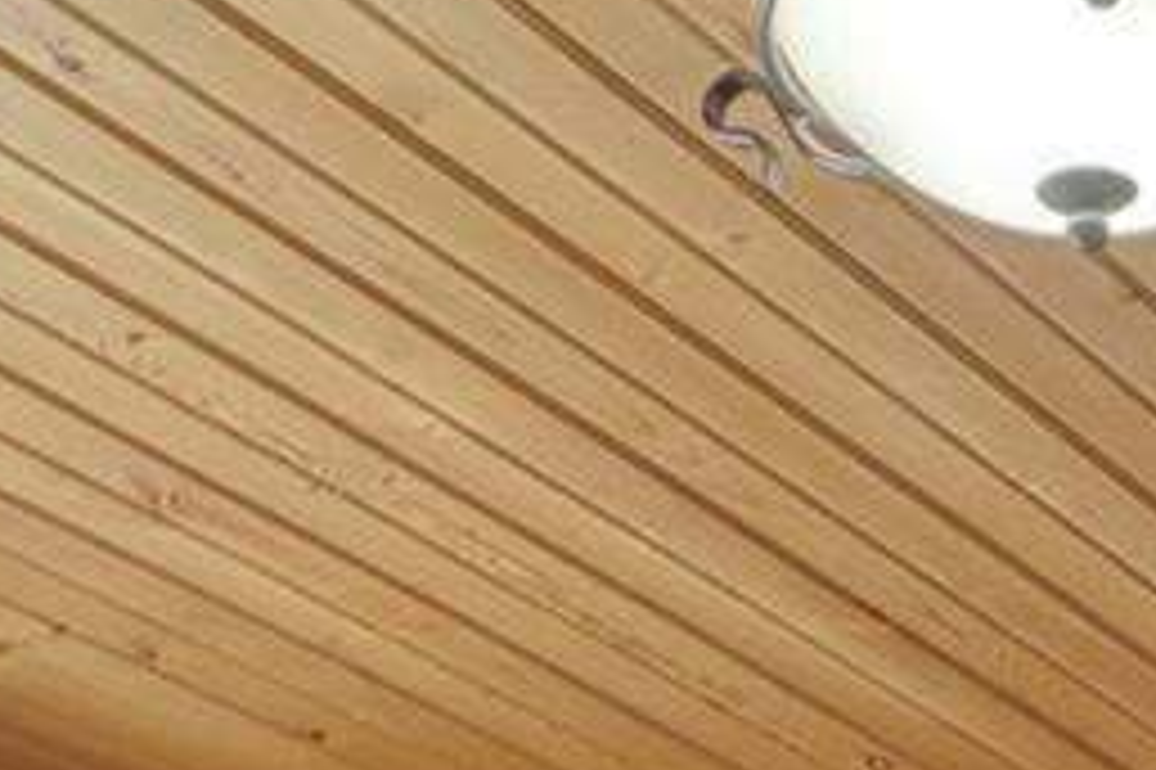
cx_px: 1174
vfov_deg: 9.8
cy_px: 2184
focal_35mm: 112
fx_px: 3594
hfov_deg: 17.8
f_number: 8
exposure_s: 1/30
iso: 400
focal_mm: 18
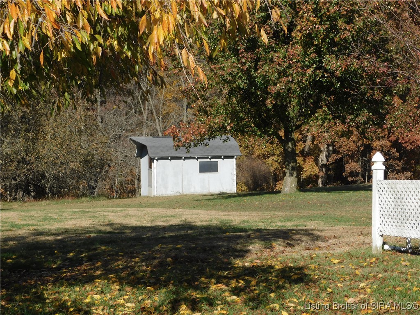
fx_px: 971
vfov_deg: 18.4
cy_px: 158
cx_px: 210
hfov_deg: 24.4
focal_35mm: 80
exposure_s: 1/800
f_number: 4.4
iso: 125
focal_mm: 14.2
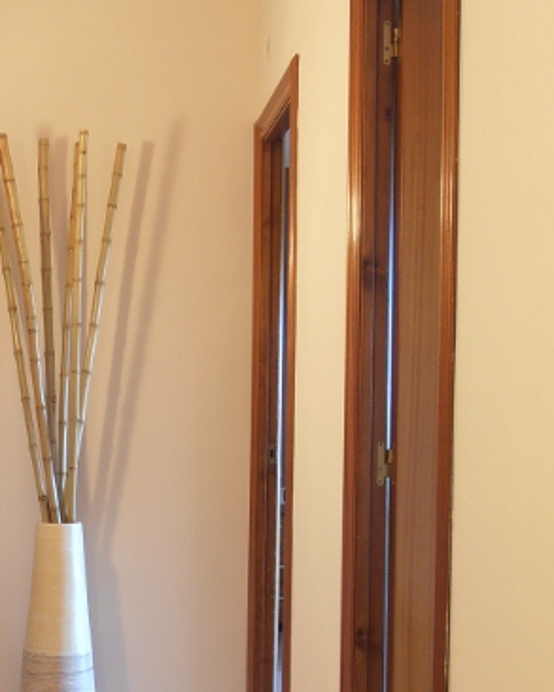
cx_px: 49
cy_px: 467
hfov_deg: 19.1
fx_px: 1618
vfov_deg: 24.0
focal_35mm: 79
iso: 80
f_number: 3.9
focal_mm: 6.61
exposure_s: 1/2
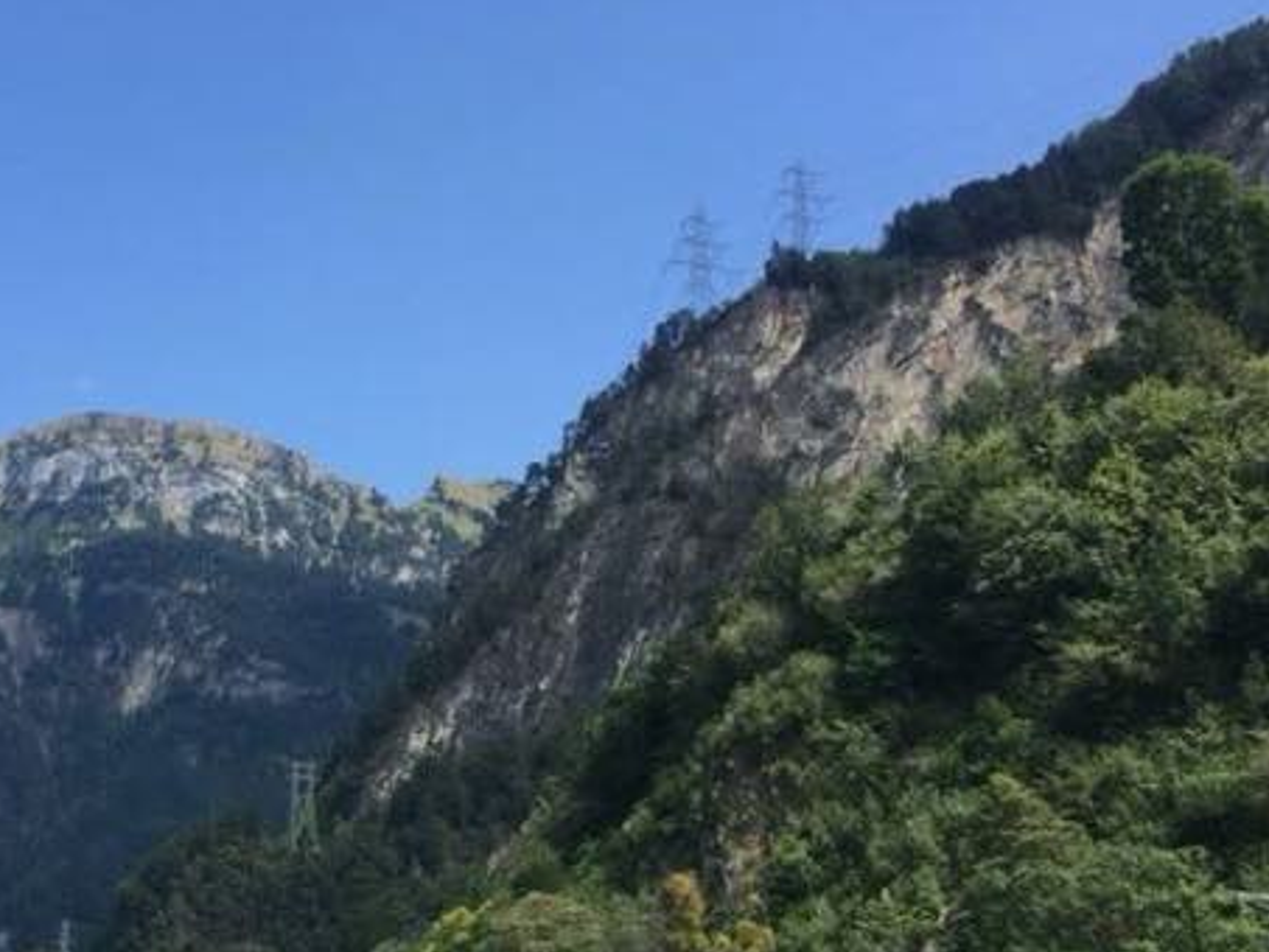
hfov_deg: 29.6
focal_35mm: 64
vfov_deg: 22.8
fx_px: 2347
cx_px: 252
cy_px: 661
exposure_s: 1/1041
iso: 32
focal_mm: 4.15
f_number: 2.2
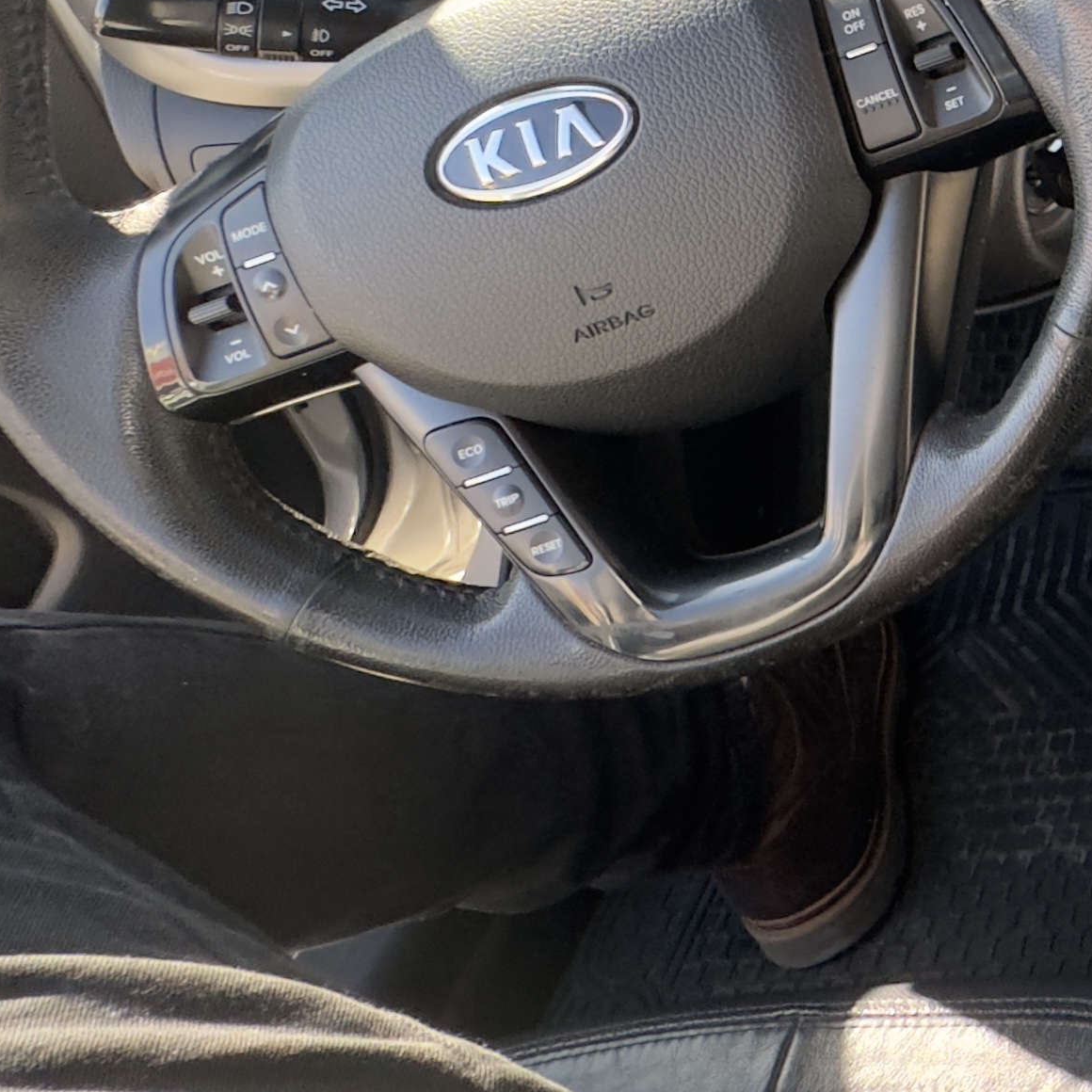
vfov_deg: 36.5
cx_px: 1654
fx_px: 1535
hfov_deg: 27.0
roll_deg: +3.3
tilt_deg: -32.0
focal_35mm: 43
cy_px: 90
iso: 250
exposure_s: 1/99
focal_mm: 2.22
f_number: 2.2
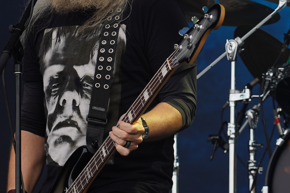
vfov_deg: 4.6
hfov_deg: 6.9
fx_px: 2409
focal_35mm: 299
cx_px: 100
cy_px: 93
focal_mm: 105
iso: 100
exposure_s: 1/250
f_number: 5.6
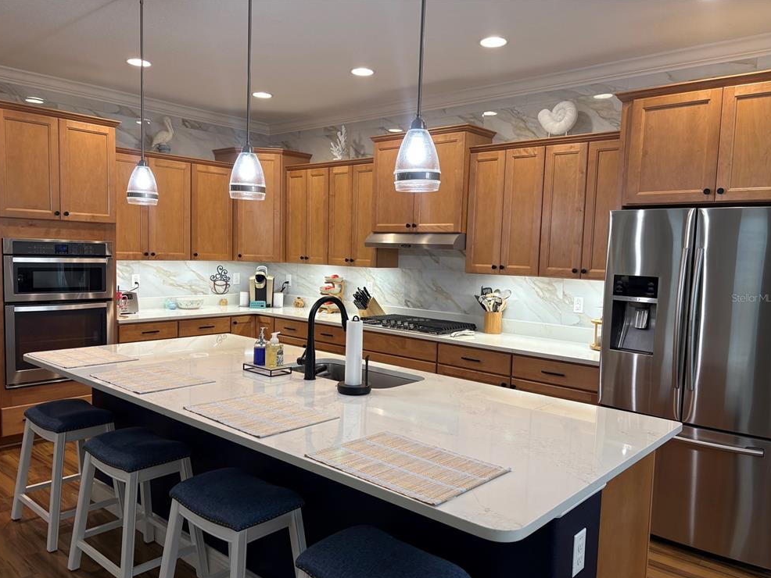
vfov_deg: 51.4
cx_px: 378
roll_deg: -1.9
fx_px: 602
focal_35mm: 27
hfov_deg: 65.3
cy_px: 298
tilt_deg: -4.3
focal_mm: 5.96
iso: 80
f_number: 1.6
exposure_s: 1/60
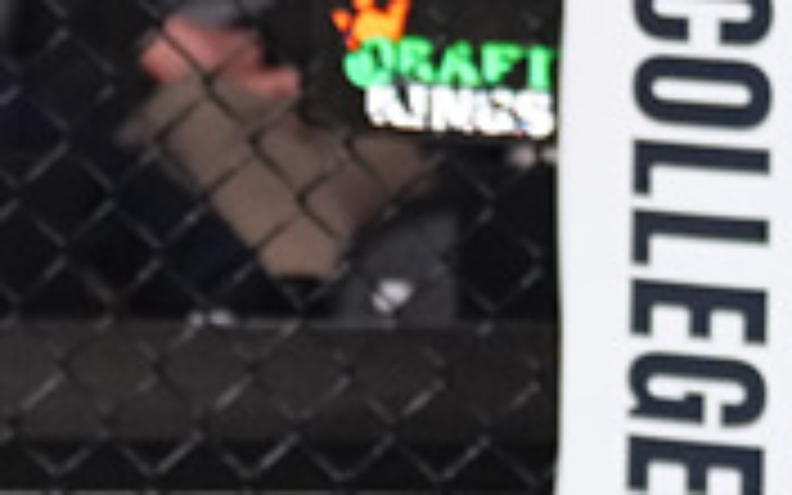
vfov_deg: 3.0
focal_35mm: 438
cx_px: -990
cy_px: 36
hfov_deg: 4.7
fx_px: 9454
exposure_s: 1/1250
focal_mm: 70
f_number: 2.8
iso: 3200
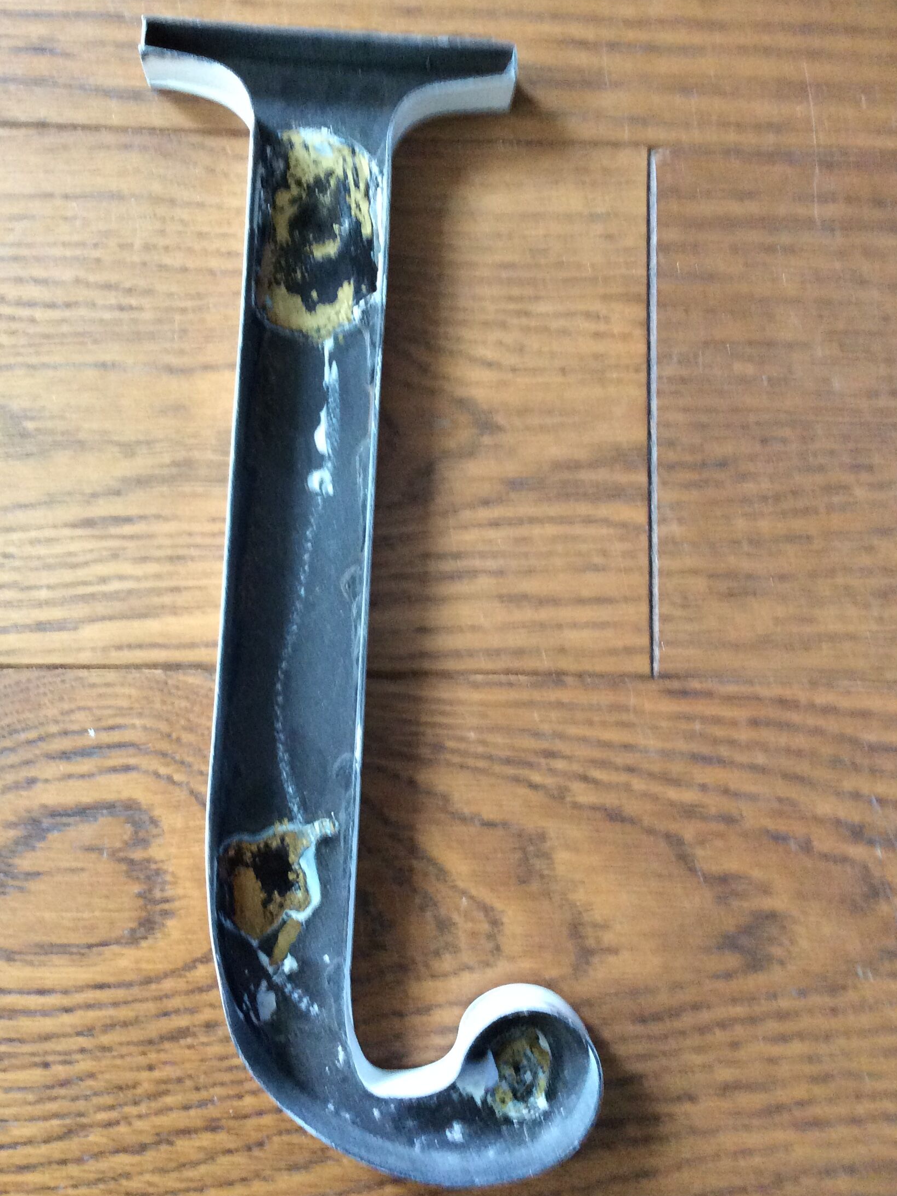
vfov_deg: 48.9
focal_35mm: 38
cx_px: 425
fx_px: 1313
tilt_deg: -83.6
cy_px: 549
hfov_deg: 37.7
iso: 200
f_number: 2.4
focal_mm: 3.3
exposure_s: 1/25
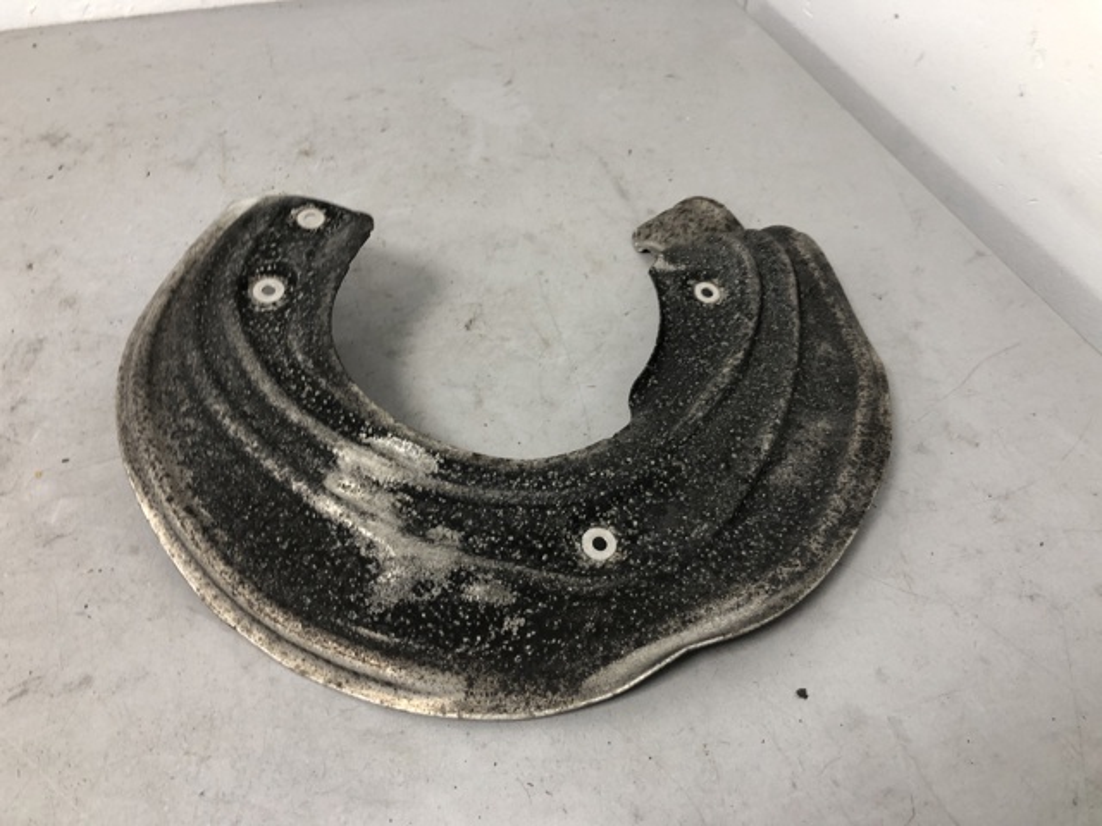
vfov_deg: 49.7
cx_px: 551
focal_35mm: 28
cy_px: 413
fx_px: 891
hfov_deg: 63.4
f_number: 1.8
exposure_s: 1/20
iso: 40
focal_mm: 4
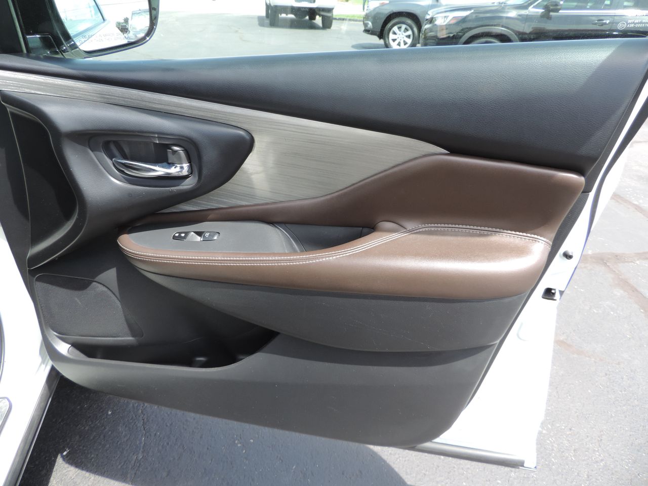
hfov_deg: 71.6
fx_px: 449
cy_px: 243
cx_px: 324
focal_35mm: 24
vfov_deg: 56.8
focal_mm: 4.3
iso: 80
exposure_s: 1/200
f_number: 3
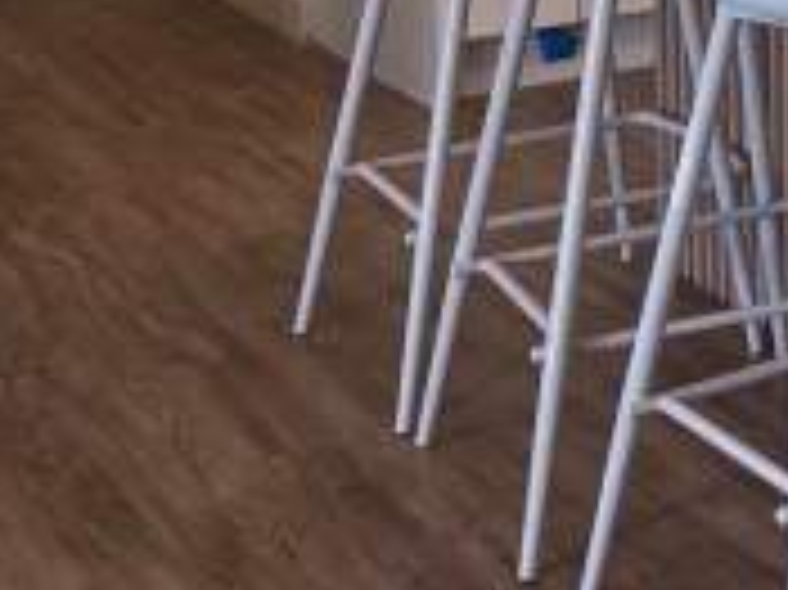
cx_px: 1603
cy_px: -360
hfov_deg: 14.6
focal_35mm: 110
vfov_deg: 12.6
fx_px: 2502
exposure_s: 1/120
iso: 64
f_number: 1.78
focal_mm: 6.76
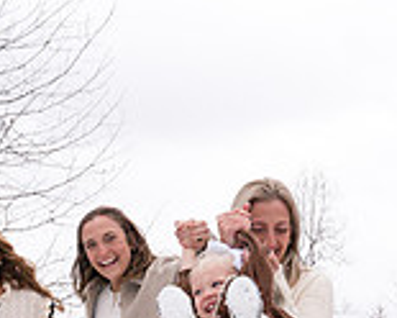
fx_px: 1057
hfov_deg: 20.2
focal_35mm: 90
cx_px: -53
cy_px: 401
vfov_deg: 16.3
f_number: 13
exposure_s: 1/250
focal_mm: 24
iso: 800
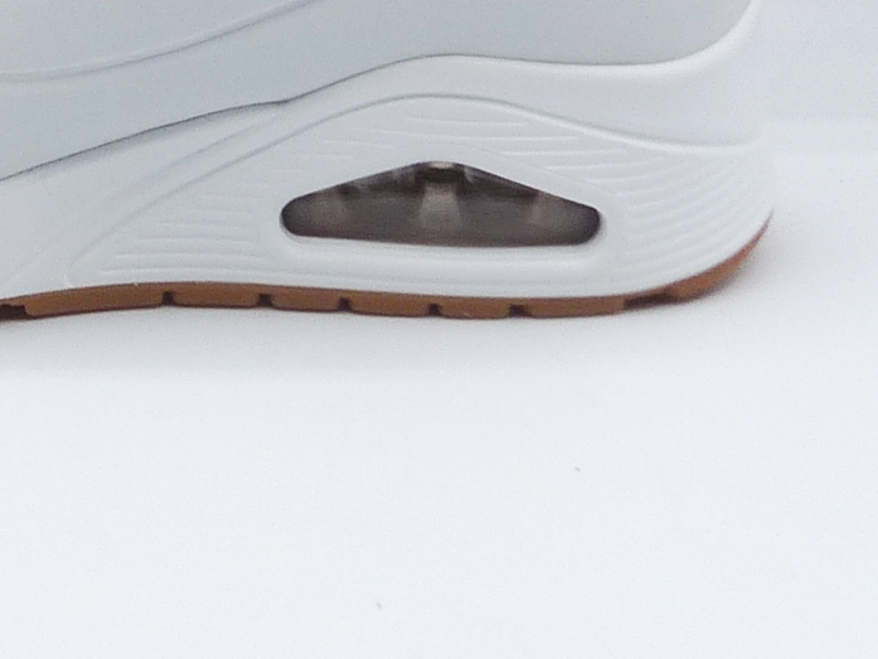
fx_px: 2968
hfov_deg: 16.5
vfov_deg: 12.5
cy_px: 30
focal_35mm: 117
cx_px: 26
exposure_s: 1/200
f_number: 5.6
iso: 100
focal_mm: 5.1
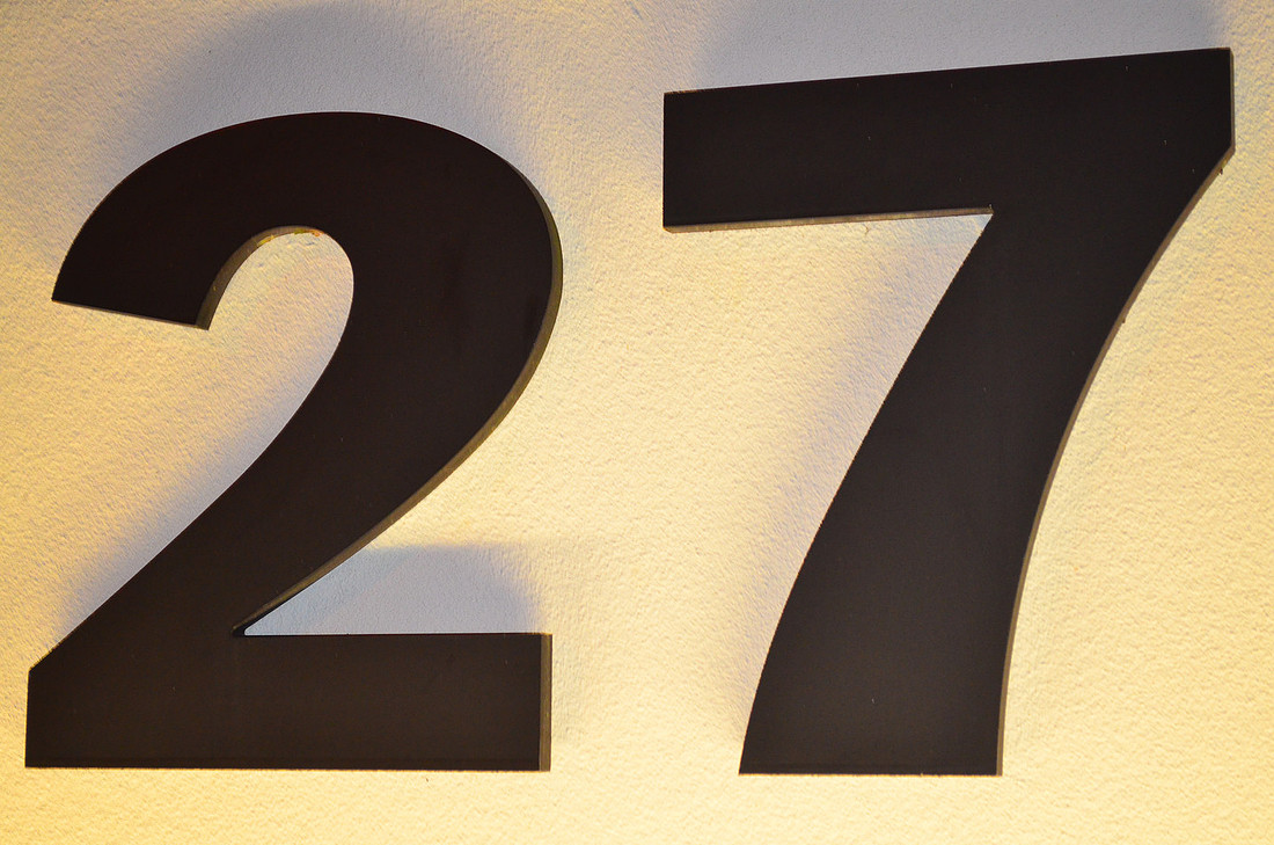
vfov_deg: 18.1
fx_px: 2649
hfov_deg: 27.0
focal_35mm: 75
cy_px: 422
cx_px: 637
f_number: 5.6
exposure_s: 1/30
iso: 1400
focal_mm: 50
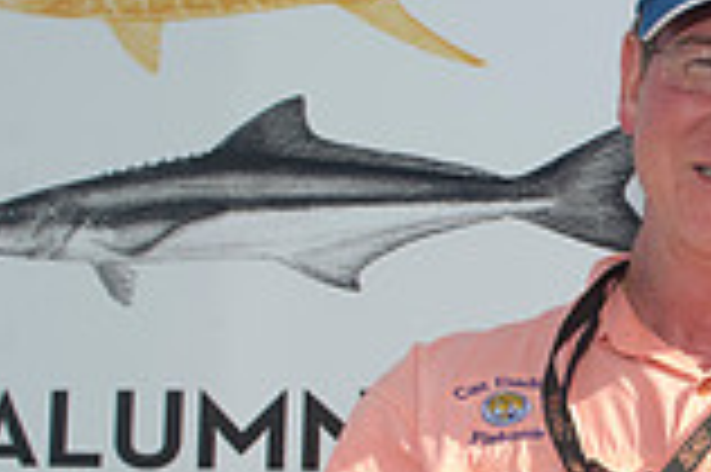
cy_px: 450
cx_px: 846
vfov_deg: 15.3
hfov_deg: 21.5
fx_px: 1736
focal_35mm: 88
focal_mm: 24
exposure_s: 1/320
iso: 125
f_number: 7.1
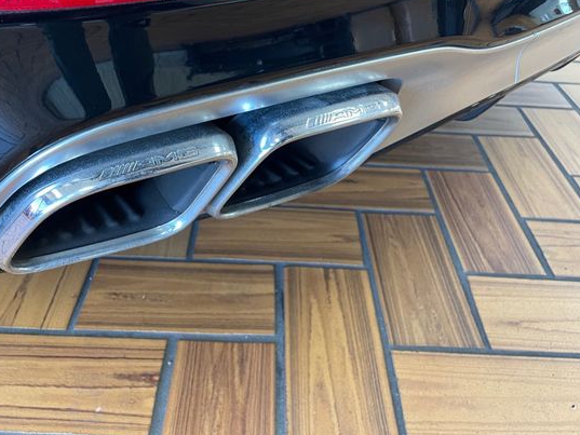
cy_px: 178
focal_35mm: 31
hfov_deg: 58.2
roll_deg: -3.1
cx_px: 264
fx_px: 520
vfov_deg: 45.3
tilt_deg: -37.2
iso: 125
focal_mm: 4.2
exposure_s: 1/60
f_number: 1.6
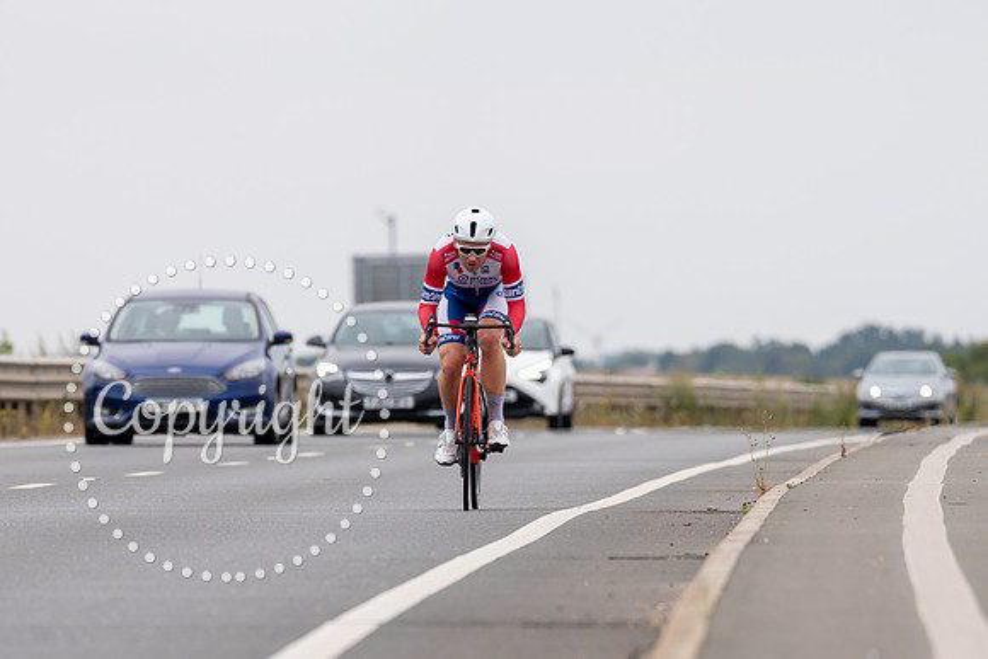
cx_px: 464
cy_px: 630
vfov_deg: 2.9
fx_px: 12954
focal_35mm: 472
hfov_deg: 4.4
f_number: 3.2
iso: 100
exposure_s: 1/800
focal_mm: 200
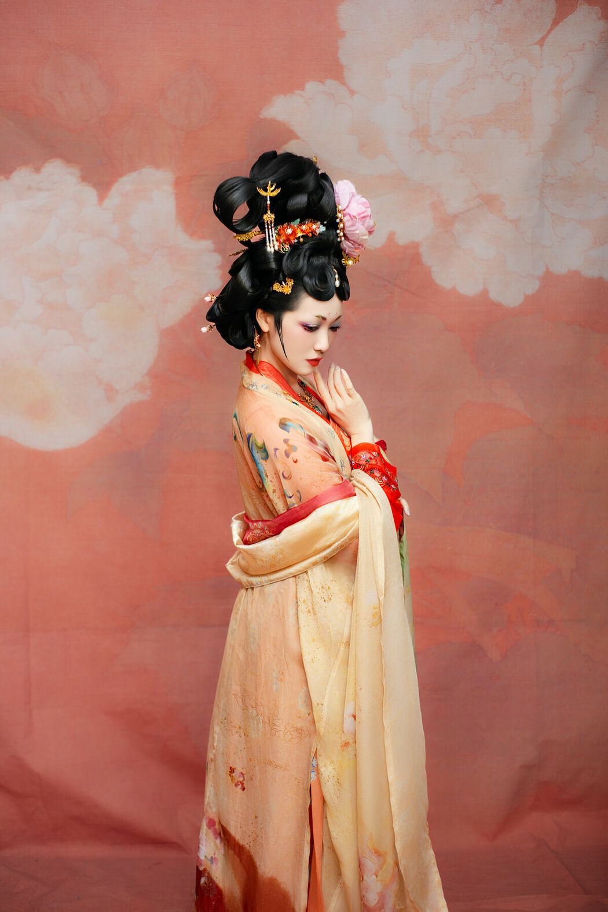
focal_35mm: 49
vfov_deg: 40.3
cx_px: 304
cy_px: 456
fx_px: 1241
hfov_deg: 27.5
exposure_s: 1/160
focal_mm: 50
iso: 100
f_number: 2.8
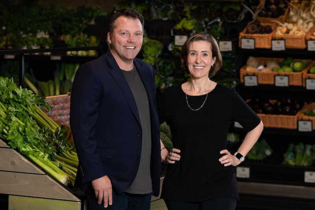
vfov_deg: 10.6
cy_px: 99
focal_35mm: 130
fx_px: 1135
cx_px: 178
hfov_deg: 15.8
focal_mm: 112
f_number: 5.6
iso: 200
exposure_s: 1/200
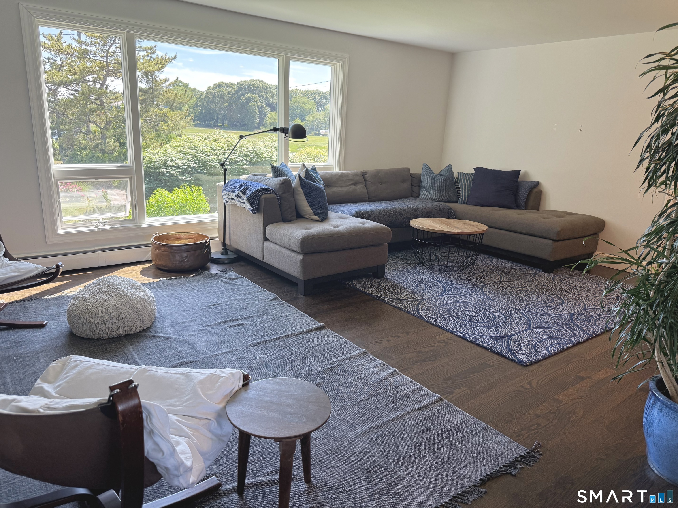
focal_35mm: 24
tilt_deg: -15.9
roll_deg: -3.2
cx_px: 339
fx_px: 470
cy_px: 254
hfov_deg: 71.6
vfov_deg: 56.8
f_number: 1.78
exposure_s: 1/271
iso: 100
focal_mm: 6.76
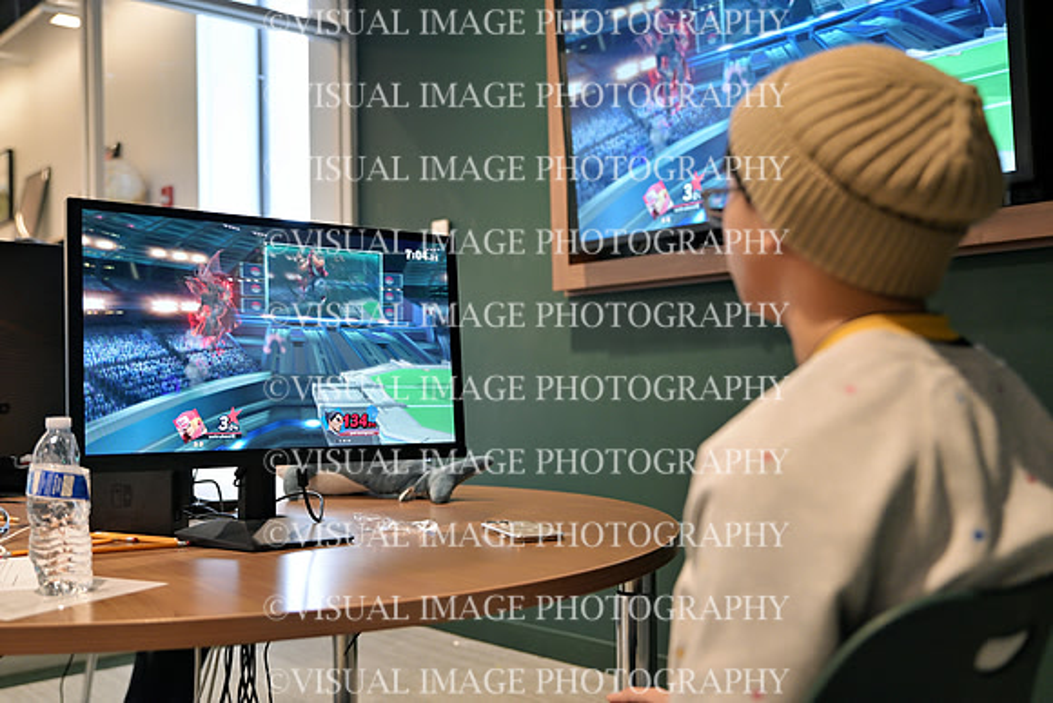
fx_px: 1112
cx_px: 526
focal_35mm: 38
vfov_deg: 35.1
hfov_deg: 50.7
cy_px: 352
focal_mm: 38
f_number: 2.8
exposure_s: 1/250
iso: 1600
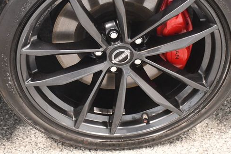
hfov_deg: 25.7
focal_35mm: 79
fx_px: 507
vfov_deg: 17.3
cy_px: 58
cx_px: 117
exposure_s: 1/60
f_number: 4.5
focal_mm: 40
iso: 6400
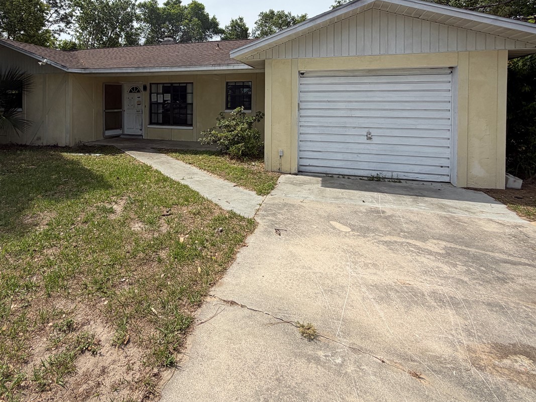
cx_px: 217
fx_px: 325
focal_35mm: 21
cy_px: 105
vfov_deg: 60.3
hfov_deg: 78.2
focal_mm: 2.22
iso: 20
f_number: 2.2
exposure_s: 1/1050
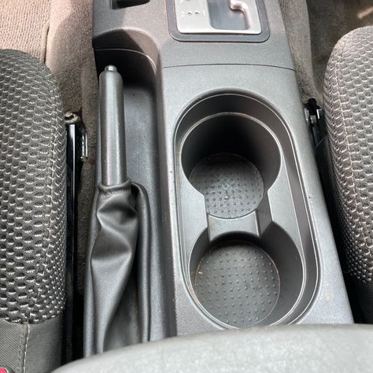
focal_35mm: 31
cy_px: 186
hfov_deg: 52.4
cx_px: 210
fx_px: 378
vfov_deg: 52.5
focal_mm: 4.2
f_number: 1.6
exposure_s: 1/121
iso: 100
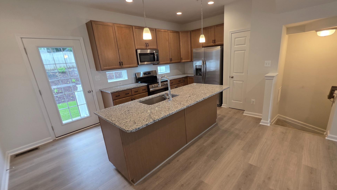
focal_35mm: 15
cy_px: 100
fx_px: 134
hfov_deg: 102.9
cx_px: 177
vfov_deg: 70.5
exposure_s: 1/120
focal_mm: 2.2
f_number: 1.9
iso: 100
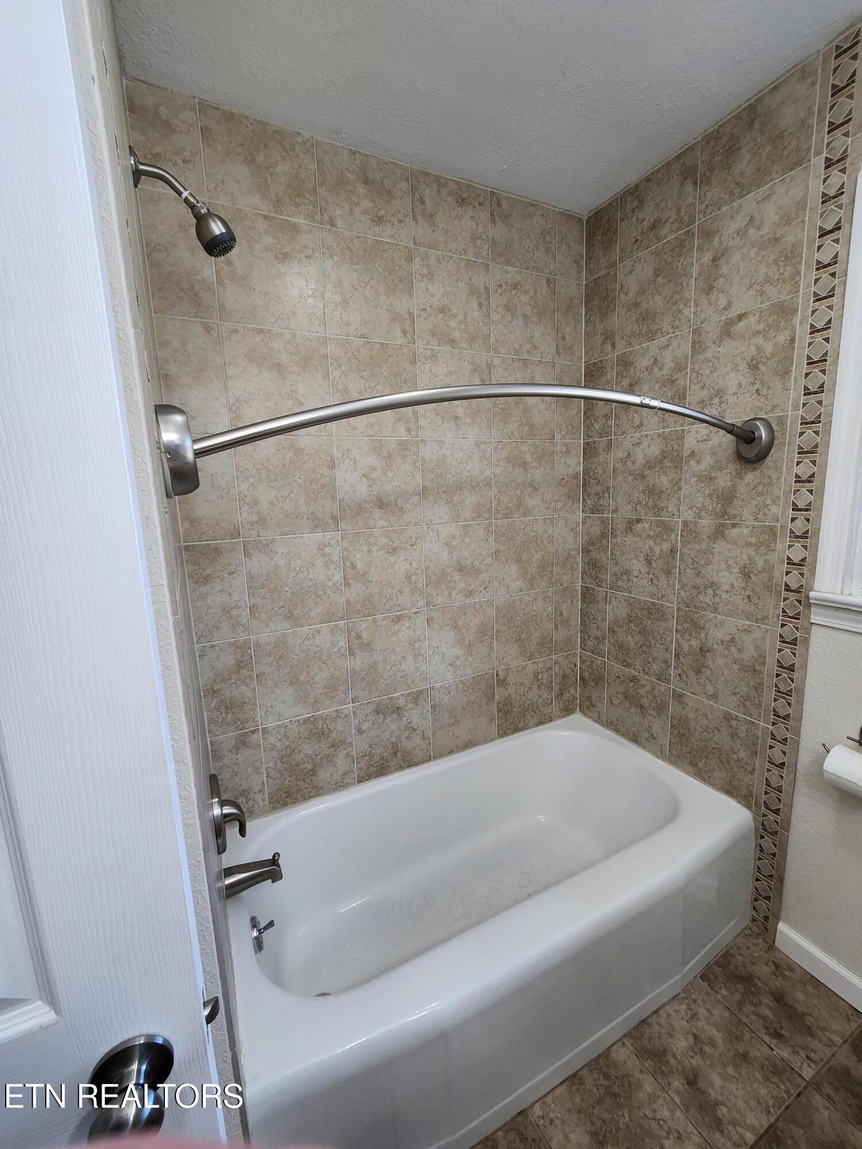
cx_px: 431
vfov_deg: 106.2
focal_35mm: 13
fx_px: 432
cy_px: 574
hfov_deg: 89.9
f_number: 2.2
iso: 200
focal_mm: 2.2
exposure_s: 1/60
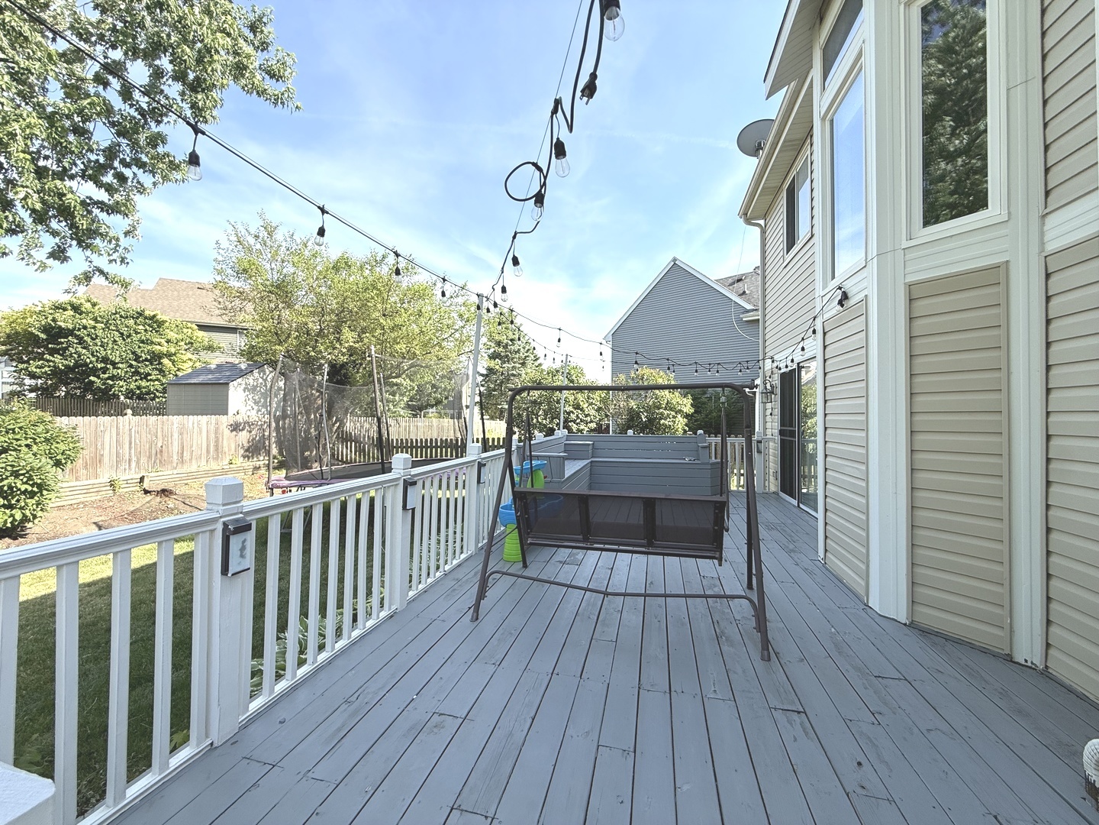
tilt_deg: +0.8
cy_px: 412
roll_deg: -0.4
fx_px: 444
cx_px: 550
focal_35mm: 14
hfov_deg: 102.1
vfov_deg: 85.7
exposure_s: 1/820
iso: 50
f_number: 2.2
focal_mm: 2.22
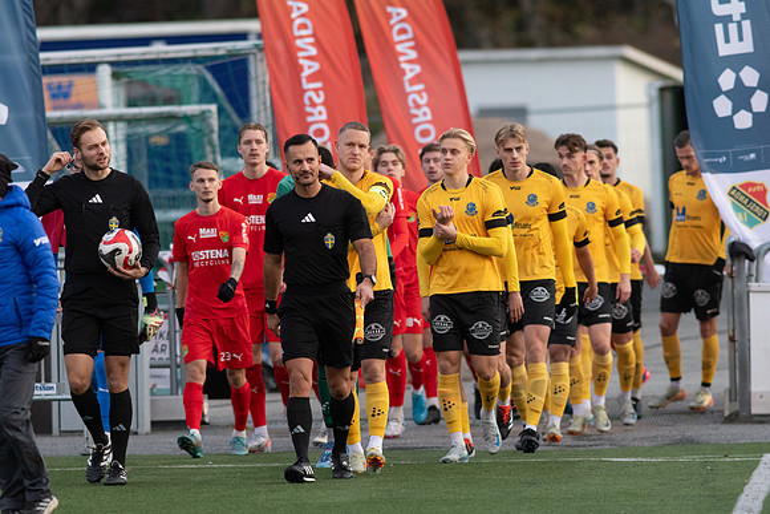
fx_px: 9687
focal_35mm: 453
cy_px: 257
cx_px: 385
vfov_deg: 3.0
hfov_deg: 4.6
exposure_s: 1/1000
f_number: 3.5
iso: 1600
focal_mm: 300
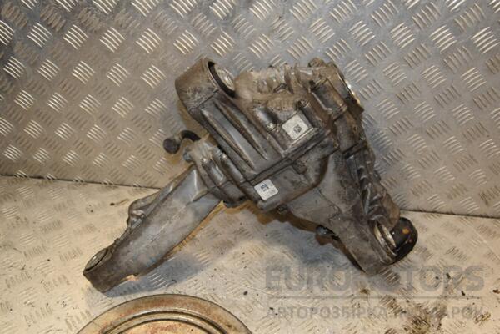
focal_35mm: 38
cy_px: 167
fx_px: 521
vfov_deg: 35.5
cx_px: 250
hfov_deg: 51.3
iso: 800
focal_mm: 25
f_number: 5.6
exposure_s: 1/200
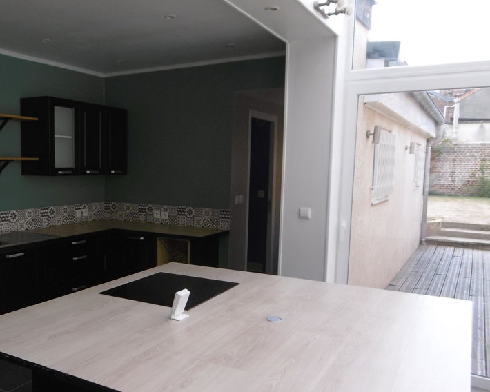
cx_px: 153
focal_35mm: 33
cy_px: 225
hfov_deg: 52.9
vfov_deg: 44.4
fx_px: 479
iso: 100
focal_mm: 4.3
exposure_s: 1/100
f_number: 3.1
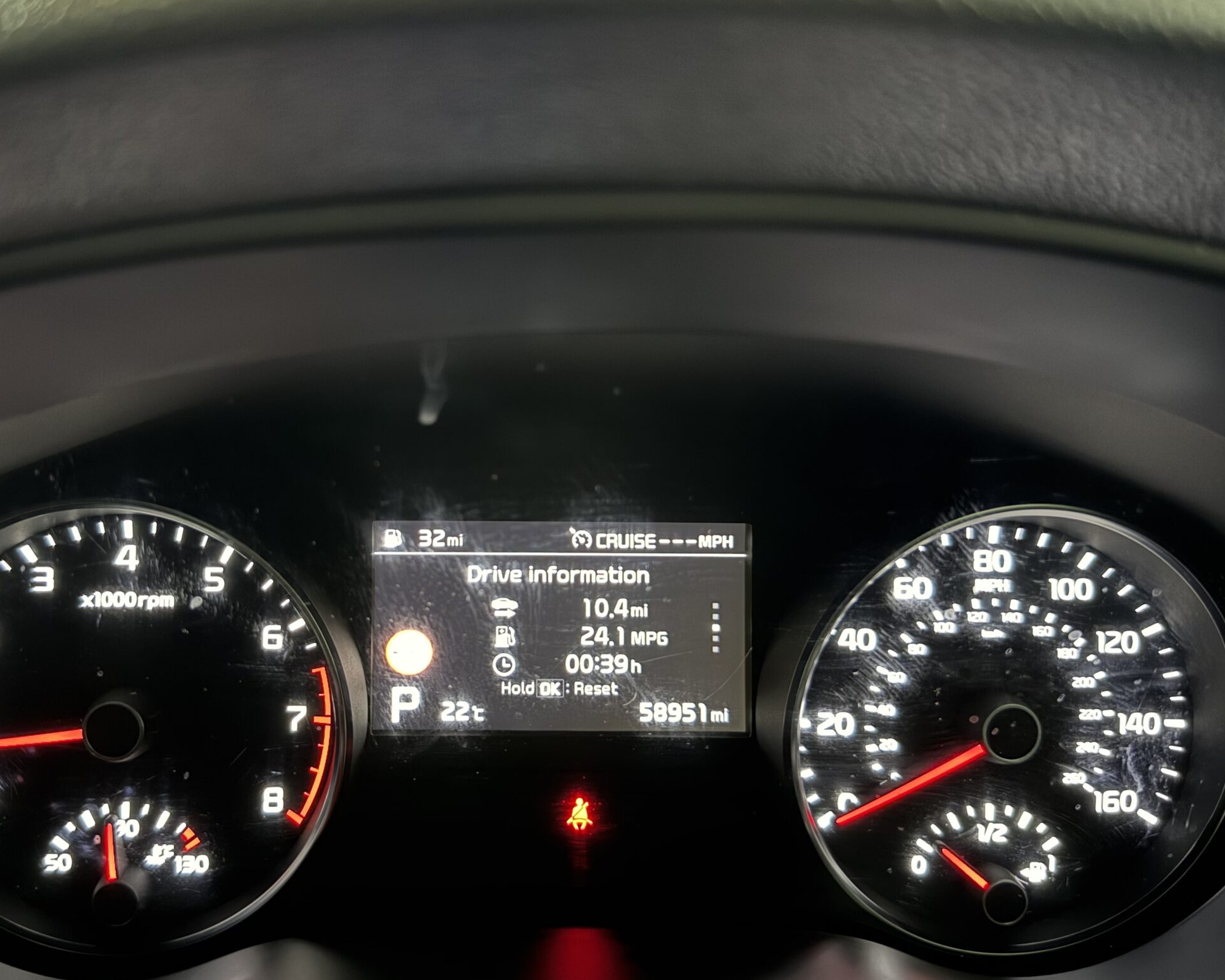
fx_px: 1124
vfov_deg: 47.1
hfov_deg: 56.7
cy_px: 492
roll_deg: -1.1
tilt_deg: -21.8
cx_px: 483
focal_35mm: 31
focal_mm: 6.76
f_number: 1.78
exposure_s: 1/13
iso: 1000
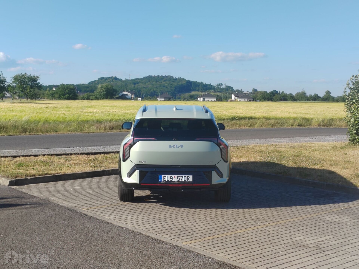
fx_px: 560
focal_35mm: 54
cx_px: 180
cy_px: 134
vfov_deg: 27.0
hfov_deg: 35.5
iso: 100
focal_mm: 5.52
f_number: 1.9
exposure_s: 1/920
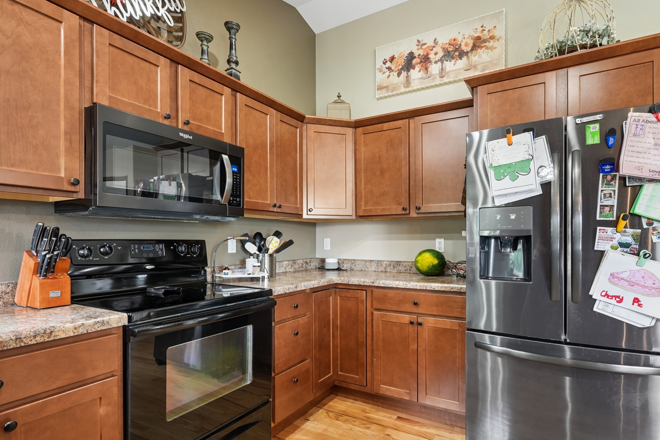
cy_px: 237
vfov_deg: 67.3
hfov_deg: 89.8
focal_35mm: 18
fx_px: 330
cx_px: 358
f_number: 9
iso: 500
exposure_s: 1/3.33
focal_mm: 16
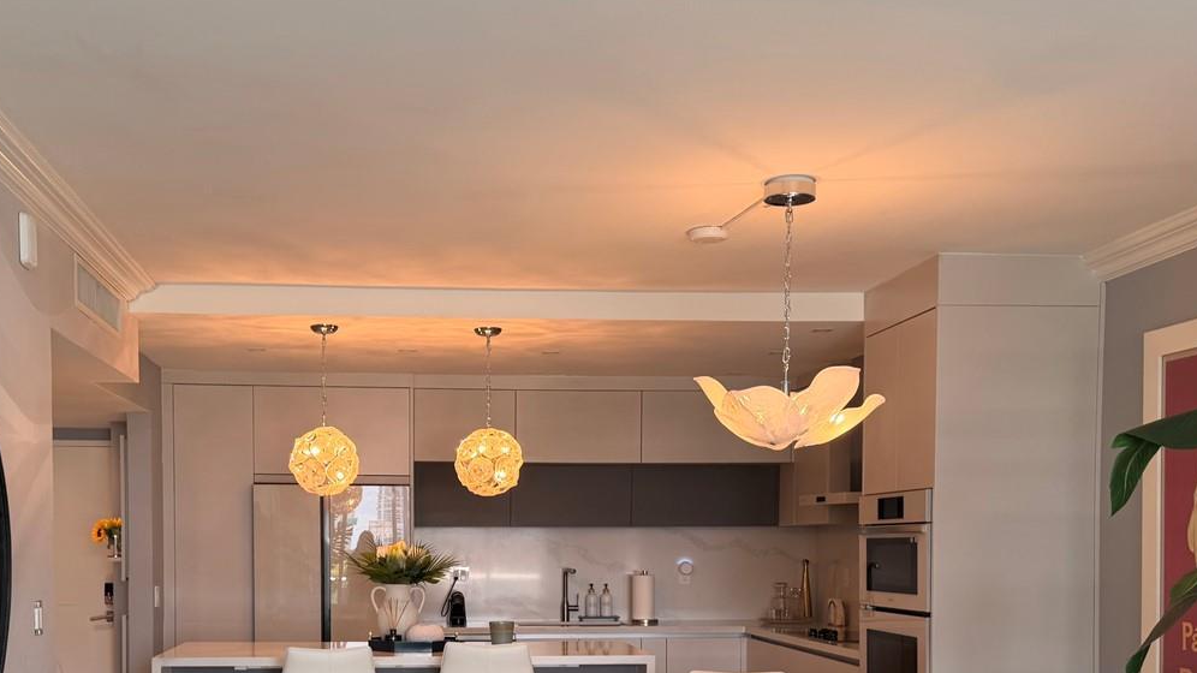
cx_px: 482
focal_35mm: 42
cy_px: 578
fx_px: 1333
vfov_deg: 27.5
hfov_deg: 48.1
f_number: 1.78
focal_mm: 6.76
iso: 80
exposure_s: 1/125
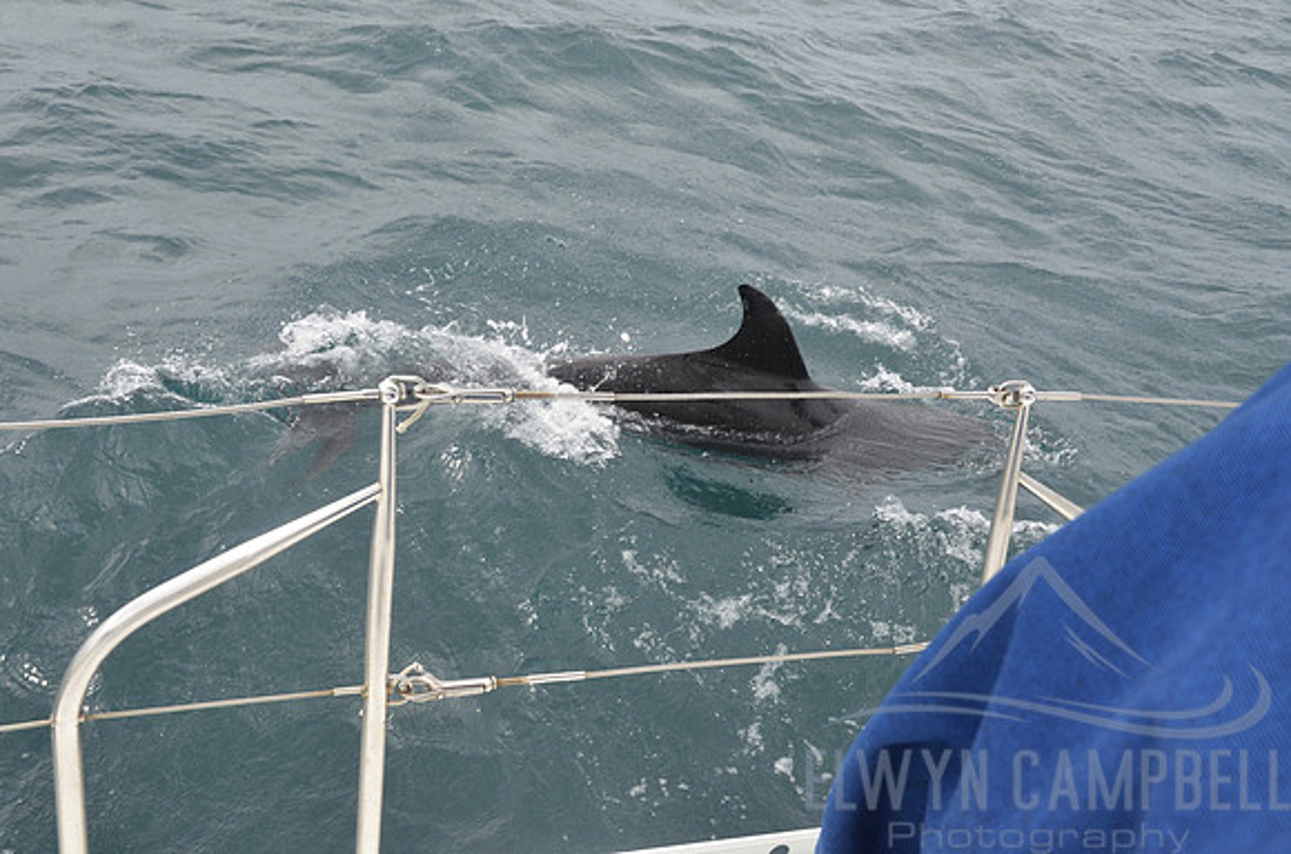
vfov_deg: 31.7
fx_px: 1503
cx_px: 646
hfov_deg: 46.5
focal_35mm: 42
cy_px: 427
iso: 640
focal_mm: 28
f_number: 11
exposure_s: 1/640
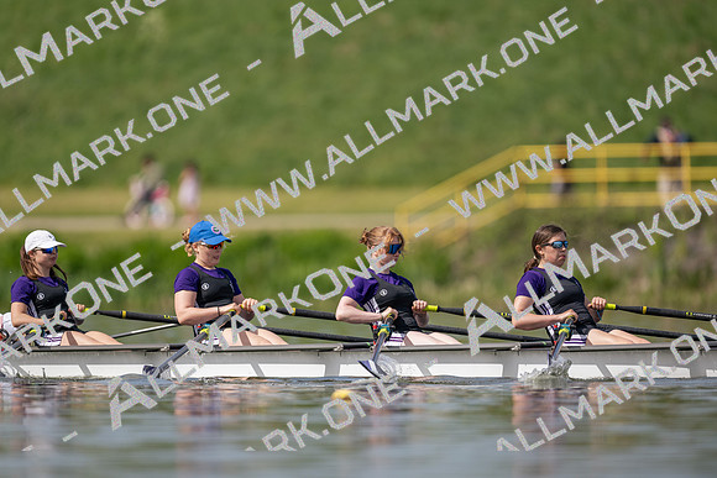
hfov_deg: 3.4
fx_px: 11952
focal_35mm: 600
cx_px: 358
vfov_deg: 2.3
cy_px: 239
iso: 250
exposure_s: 1/2500
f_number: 4
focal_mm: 600
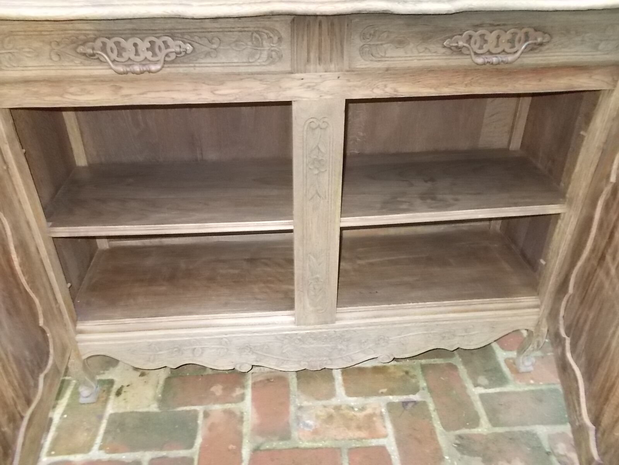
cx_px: 310
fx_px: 536
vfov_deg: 46.8
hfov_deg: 60.0
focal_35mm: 30
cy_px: 232
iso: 500
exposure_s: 1/25
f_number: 3.4
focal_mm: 5.3
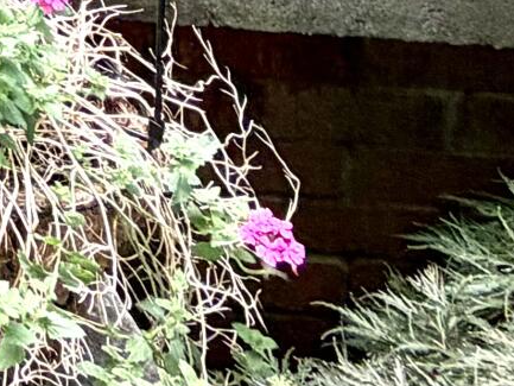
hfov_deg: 14.6
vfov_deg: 10.2
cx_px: -661
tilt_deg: -0.7
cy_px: -833
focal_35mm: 97
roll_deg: -0.1
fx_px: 1441
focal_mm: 2.22
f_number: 2.2
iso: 50
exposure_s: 1/121
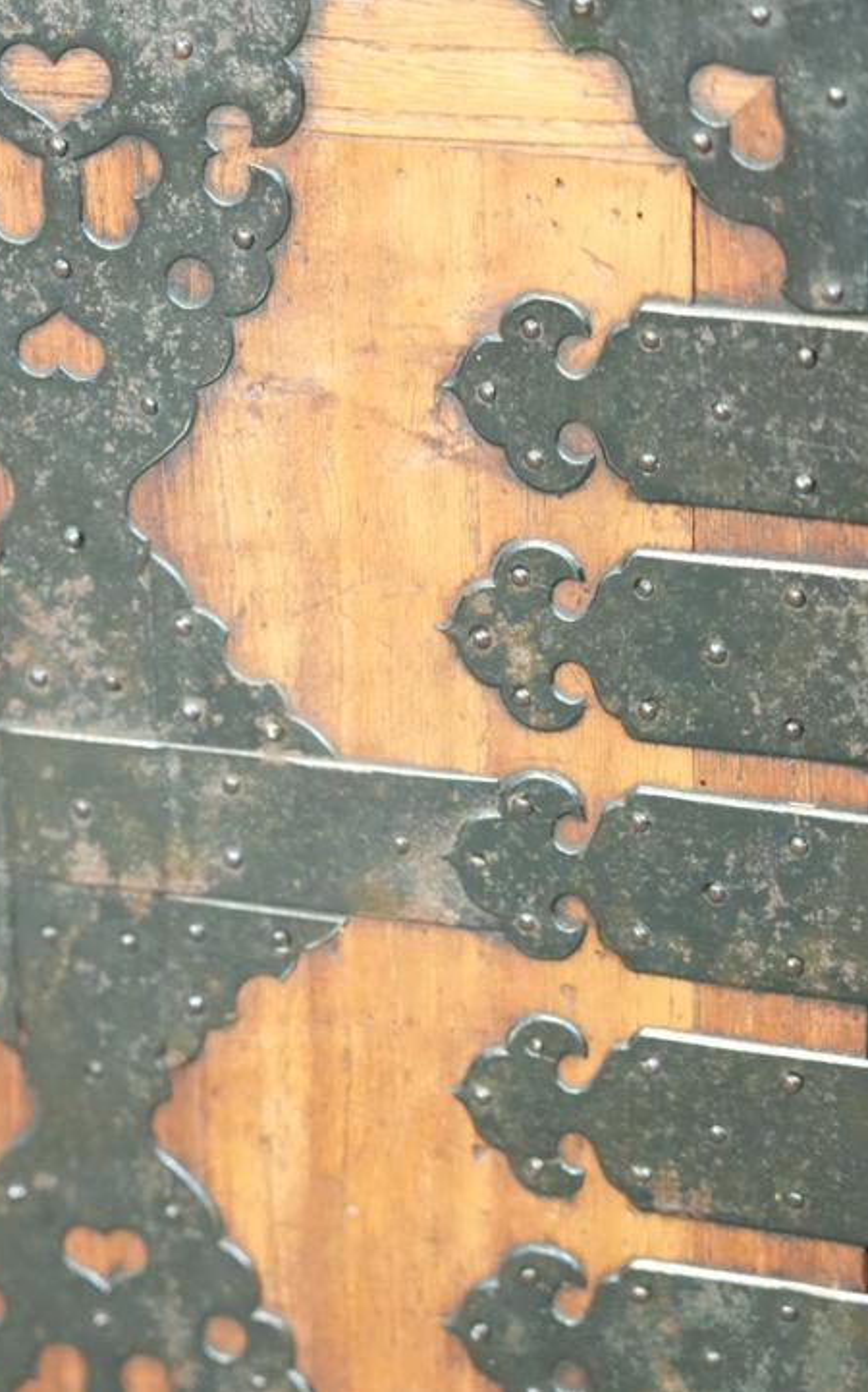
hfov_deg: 8.1
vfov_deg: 13.0
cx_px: 93
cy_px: 696
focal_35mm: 161
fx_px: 6100
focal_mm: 105
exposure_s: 1/125
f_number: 4
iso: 10000
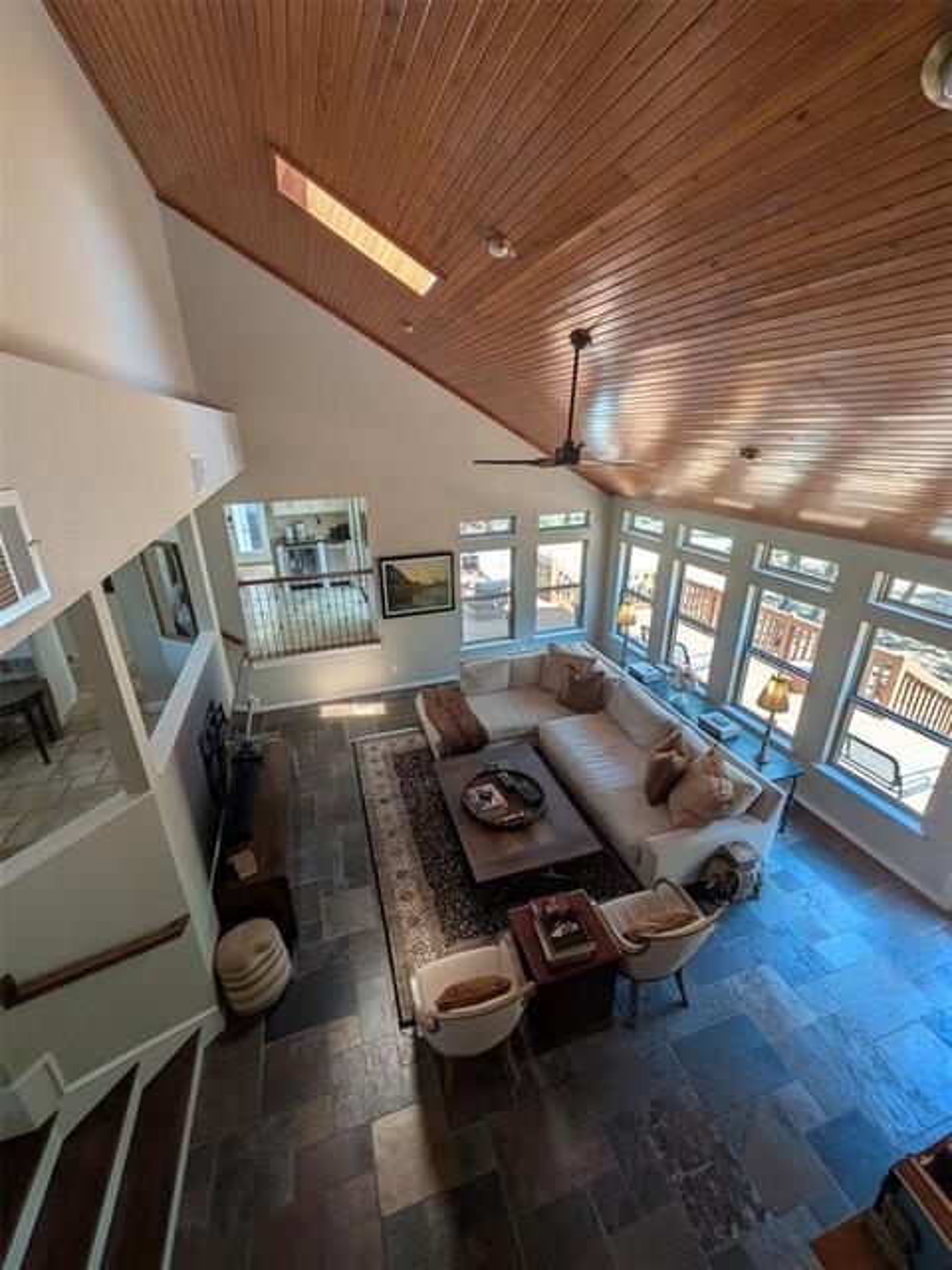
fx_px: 477
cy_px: 635
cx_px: 476
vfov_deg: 106.2
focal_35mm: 13
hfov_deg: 89.9
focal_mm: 1.54
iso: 41
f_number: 2.2
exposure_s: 1/72.9
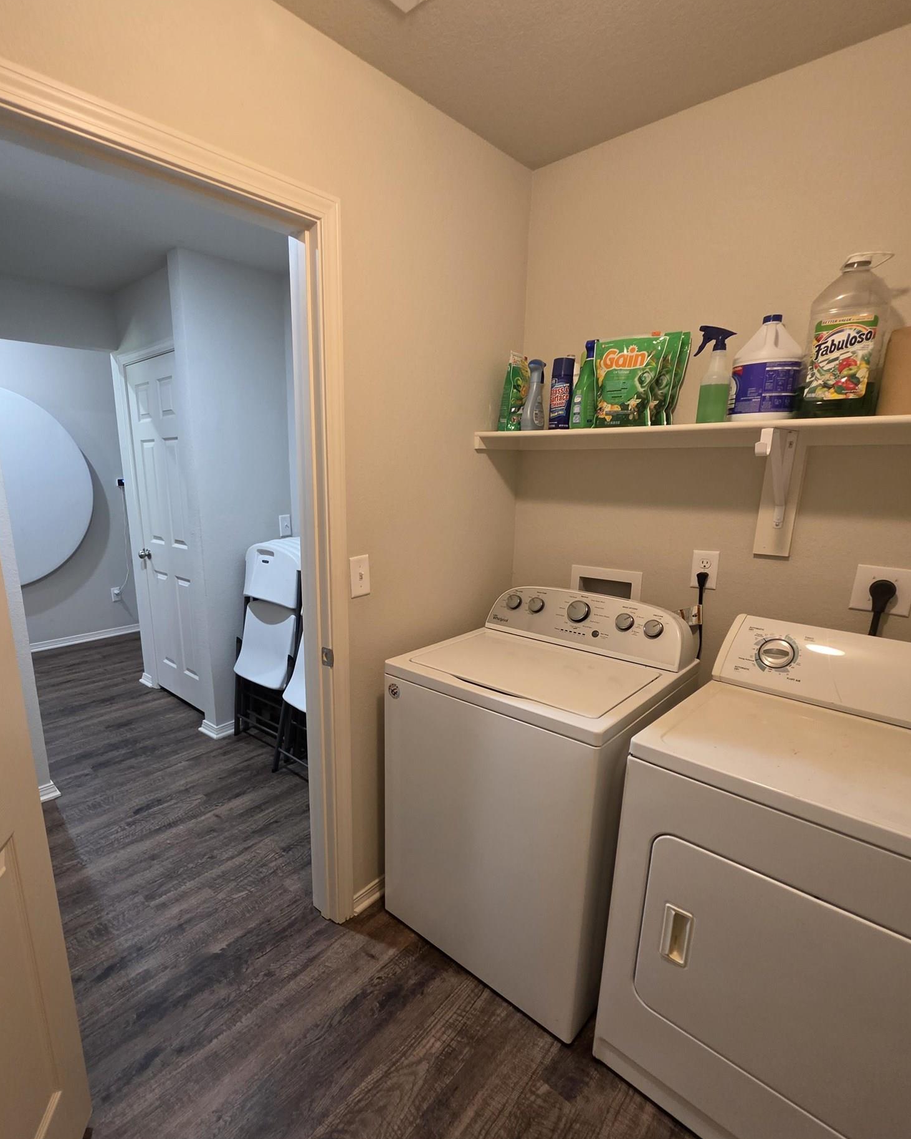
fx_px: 539
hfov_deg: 79.8
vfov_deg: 93.0
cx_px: 384
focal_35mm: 16
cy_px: 609
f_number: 1.9
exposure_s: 1/60
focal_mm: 2.2
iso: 320
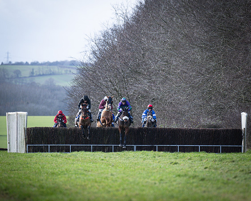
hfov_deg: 4.3
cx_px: 143
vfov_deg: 3.4
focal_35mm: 453
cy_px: 71
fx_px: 3365
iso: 400
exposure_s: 1/2000
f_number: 2.8
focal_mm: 200
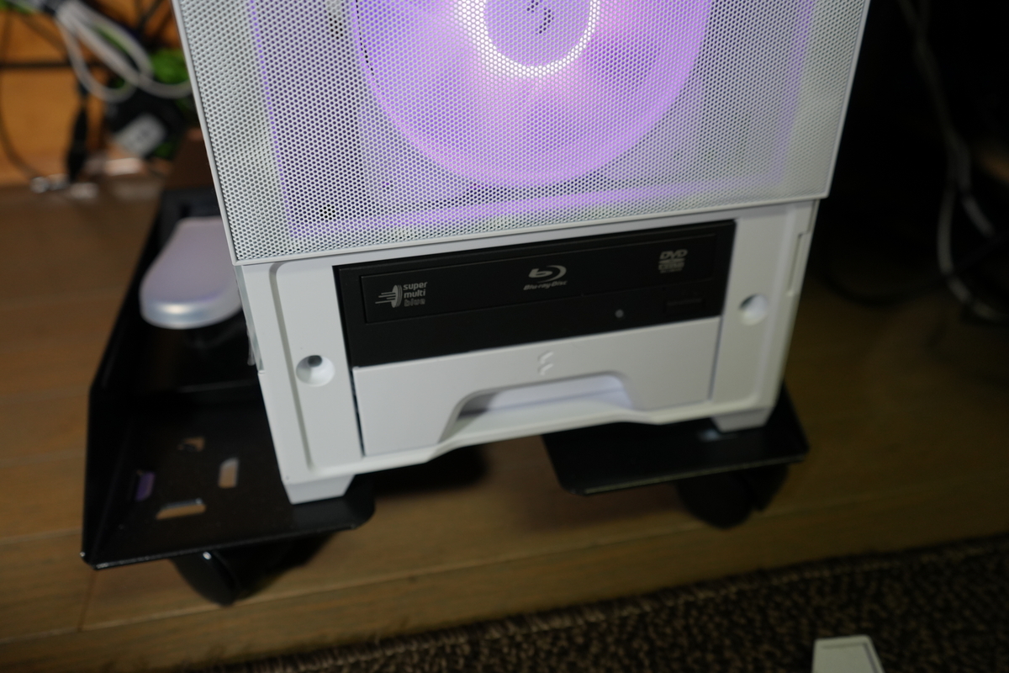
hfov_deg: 65.5
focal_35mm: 28
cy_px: 336
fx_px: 785
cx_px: 504
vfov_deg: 46.4
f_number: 4
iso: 1000
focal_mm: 28
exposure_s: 1/160
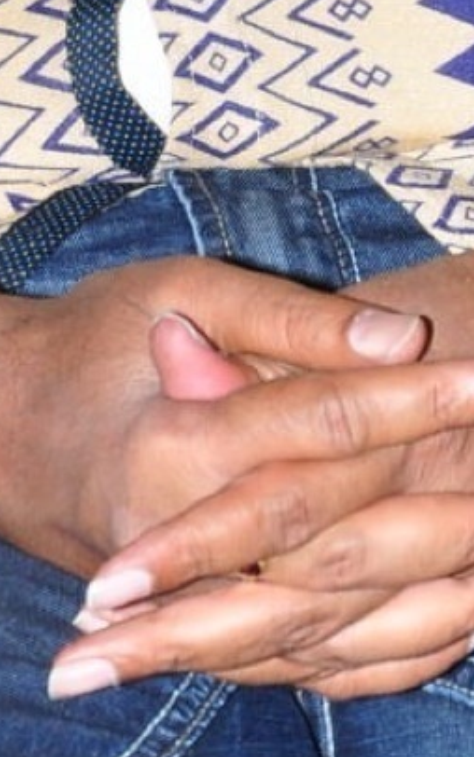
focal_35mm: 476
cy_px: -477
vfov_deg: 4.4
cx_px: 78
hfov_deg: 2.8
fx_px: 9831
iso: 400
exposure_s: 1/125
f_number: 9
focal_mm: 70
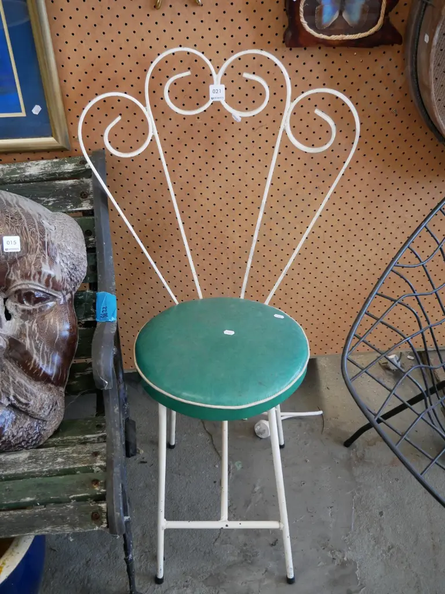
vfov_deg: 51.4
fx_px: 617
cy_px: 297
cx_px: 222
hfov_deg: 39.7
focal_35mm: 36
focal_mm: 18
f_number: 3.9
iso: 1600
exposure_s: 1/60
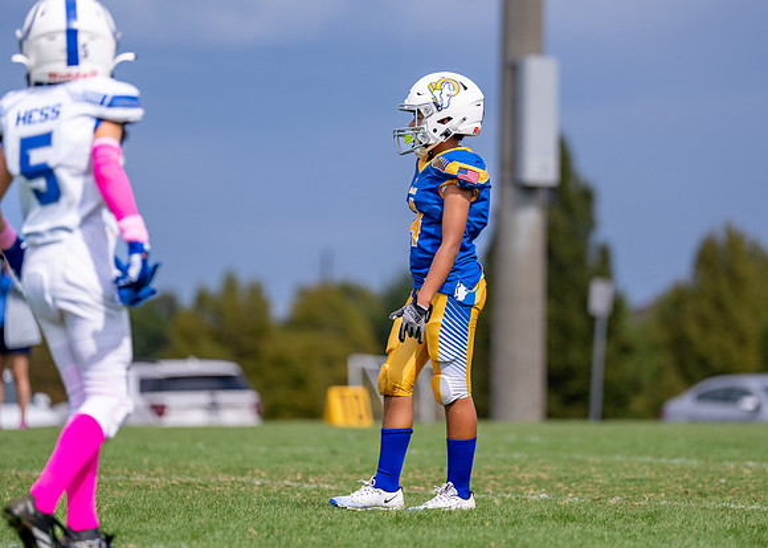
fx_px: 6569
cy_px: 229
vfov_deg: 4.8
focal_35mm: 301
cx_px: 441
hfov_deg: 6.7
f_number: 2.8
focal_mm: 200
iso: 250
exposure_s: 1/5000
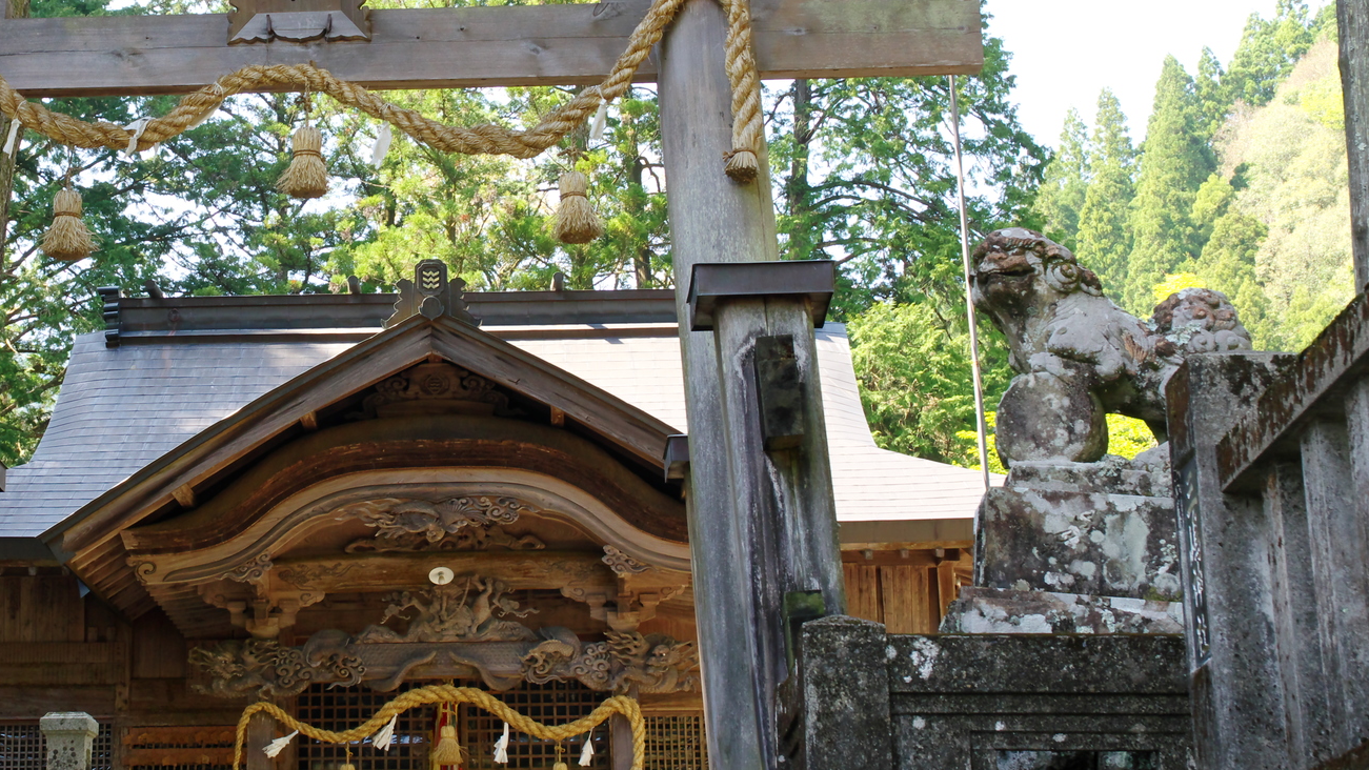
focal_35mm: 74
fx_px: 2686
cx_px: 357
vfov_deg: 16.3
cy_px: 286
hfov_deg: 28.2
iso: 400
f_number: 8
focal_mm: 31
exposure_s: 1/80
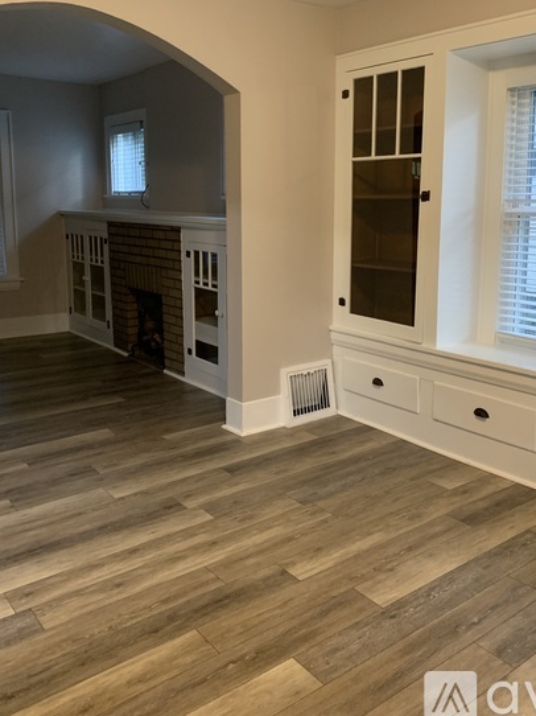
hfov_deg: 44.0
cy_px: 283
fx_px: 661
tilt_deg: -6.2
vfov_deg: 56.4
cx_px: 308
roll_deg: -0.5
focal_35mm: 32
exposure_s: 1/60
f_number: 1.8
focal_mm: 4.25
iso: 250
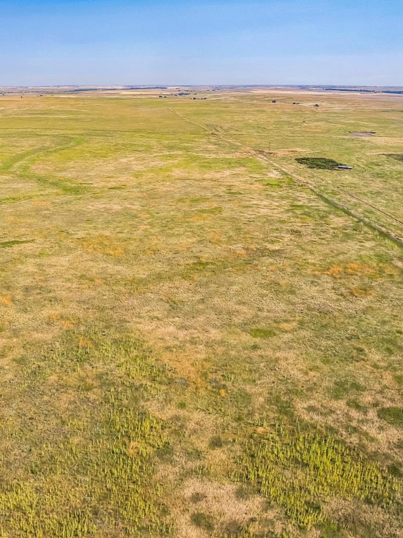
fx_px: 497
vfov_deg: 56.8
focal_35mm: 32
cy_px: 267
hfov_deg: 43.7
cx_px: 141
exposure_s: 1/2000
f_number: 2.8
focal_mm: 8.38
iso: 100
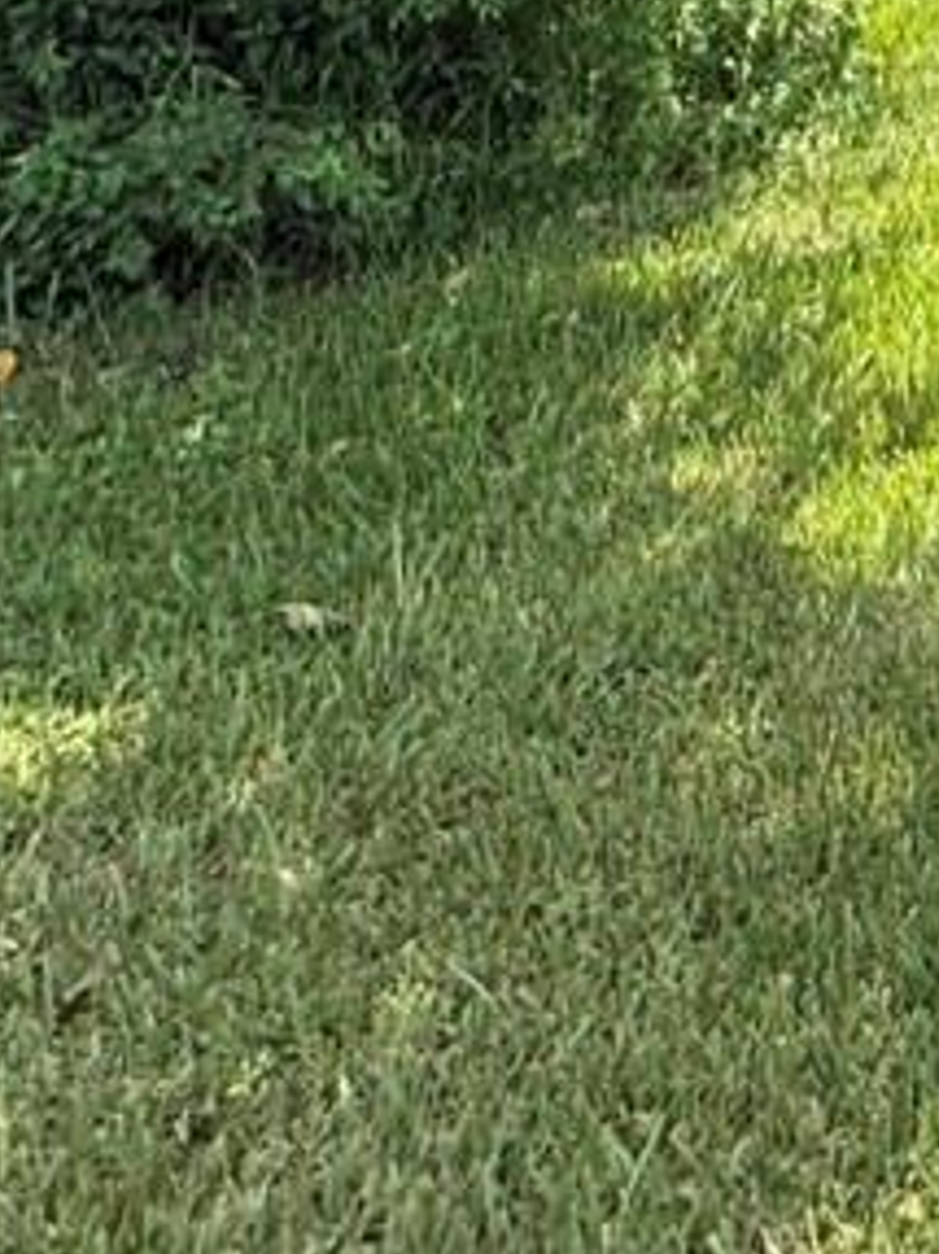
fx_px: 1810
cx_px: 1695
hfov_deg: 20.5
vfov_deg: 29.7
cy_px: -417
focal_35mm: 50
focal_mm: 2.22
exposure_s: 1/304
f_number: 2.2
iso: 50
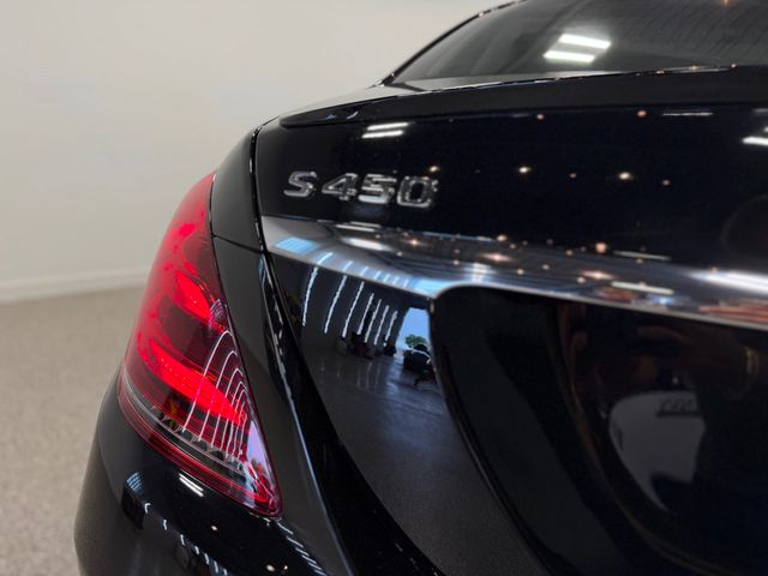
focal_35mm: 24
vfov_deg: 56.8
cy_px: 288
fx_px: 532
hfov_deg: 71.6
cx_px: 384
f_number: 1.78
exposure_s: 1/293
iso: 64
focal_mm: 6.76
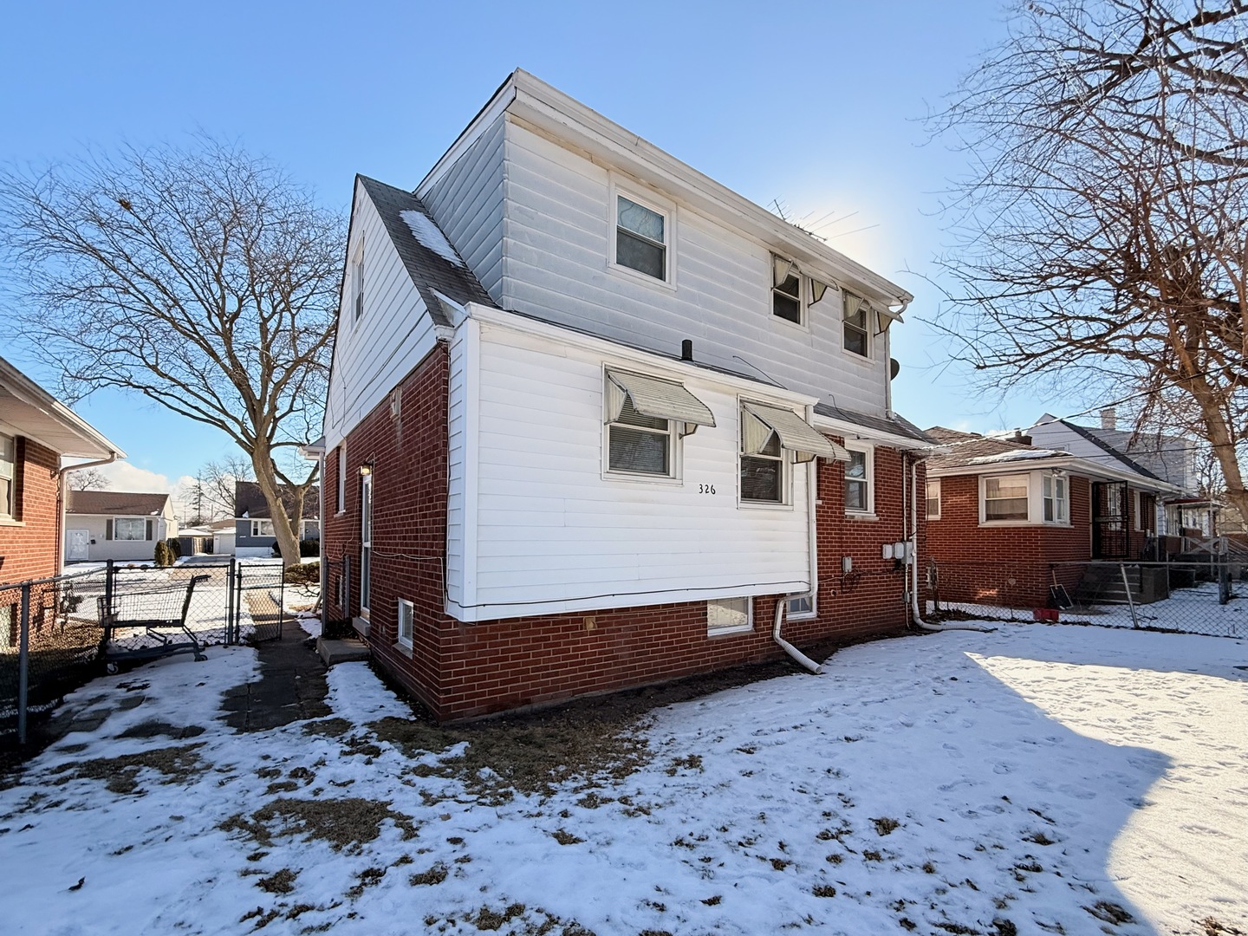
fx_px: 505
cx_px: 624
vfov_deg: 85.7
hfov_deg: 102.1
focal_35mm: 14
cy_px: 468
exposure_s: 1/1259
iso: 64
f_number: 2.2
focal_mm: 2.22
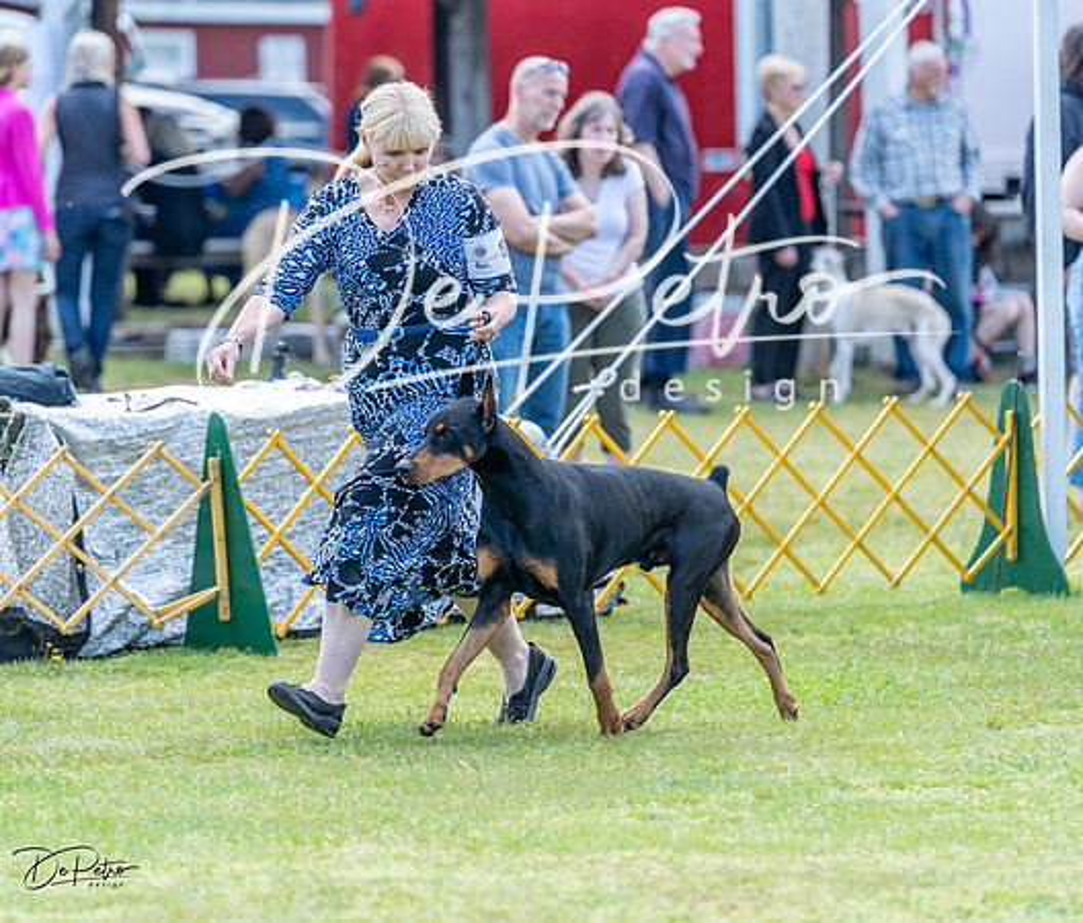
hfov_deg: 7.9
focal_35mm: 238
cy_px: 415
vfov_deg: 6.8
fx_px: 7816
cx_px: 485
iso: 125
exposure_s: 1/500
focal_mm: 171
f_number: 3.2
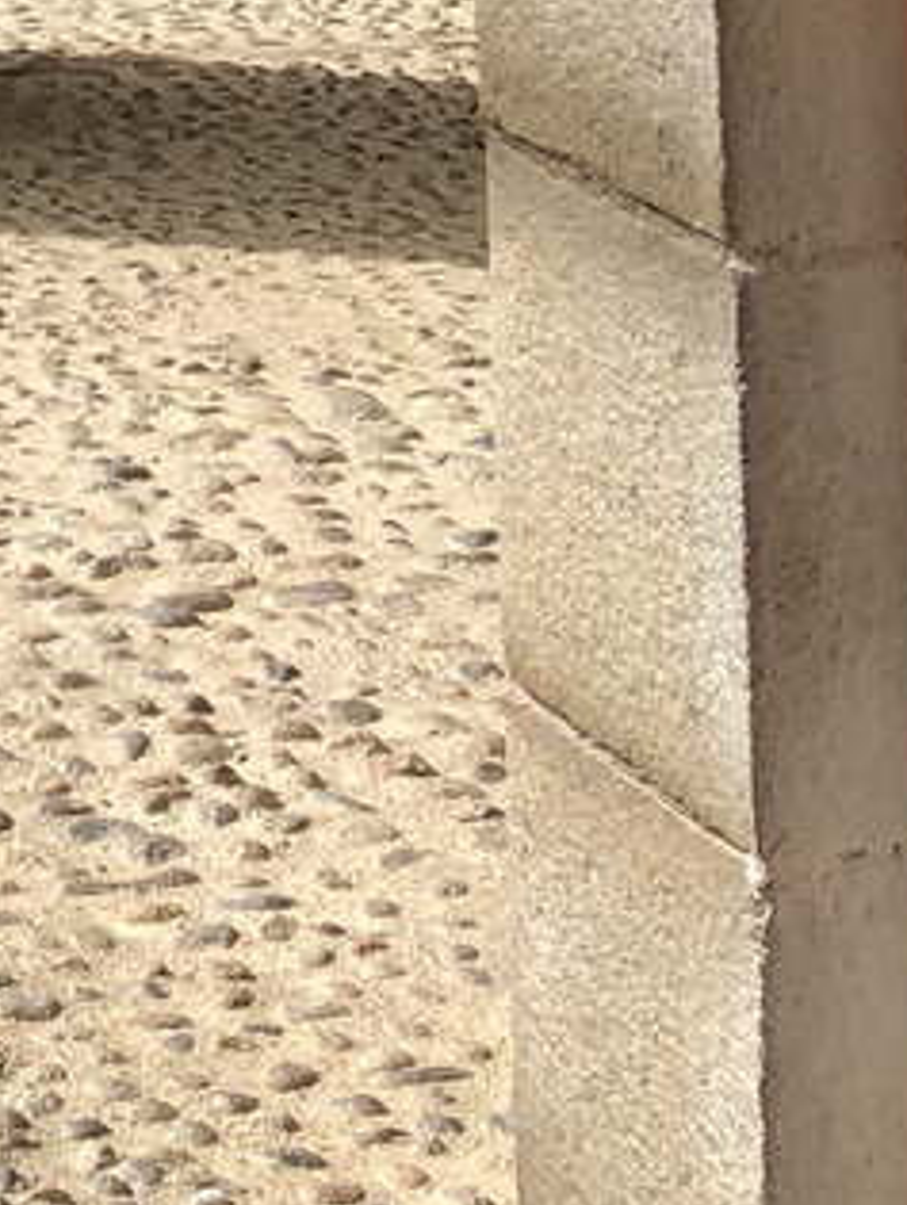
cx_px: -1209
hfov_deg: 9.4
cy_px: -1412
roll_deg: +1.1
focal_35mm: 142
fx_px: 4951
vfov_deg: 11.9
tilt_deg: +1.0
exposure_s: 1/873
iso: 20
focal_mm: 4
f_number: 1.8
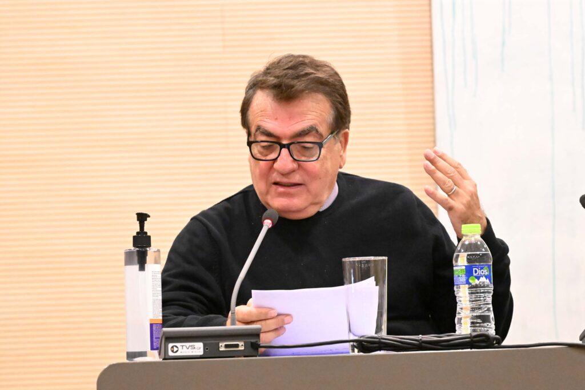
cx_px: 292
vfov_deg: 8.3
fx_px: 2680
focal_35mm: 165
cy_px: 195
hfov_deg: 12.5
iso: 12800
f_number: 5.6
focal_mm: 110
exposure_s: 1/200
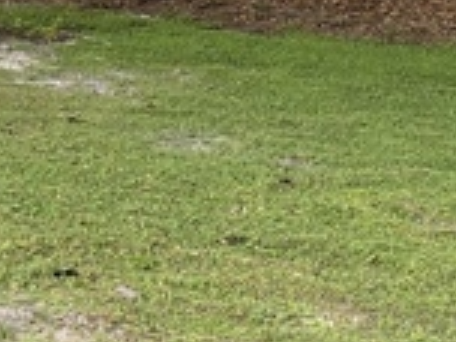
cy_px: -207
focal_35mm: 114
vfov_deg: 12.2
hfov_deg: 16.5
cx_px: -104
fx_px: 1502
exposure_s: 1/122
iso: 50
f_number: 1.8
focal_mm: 4.25
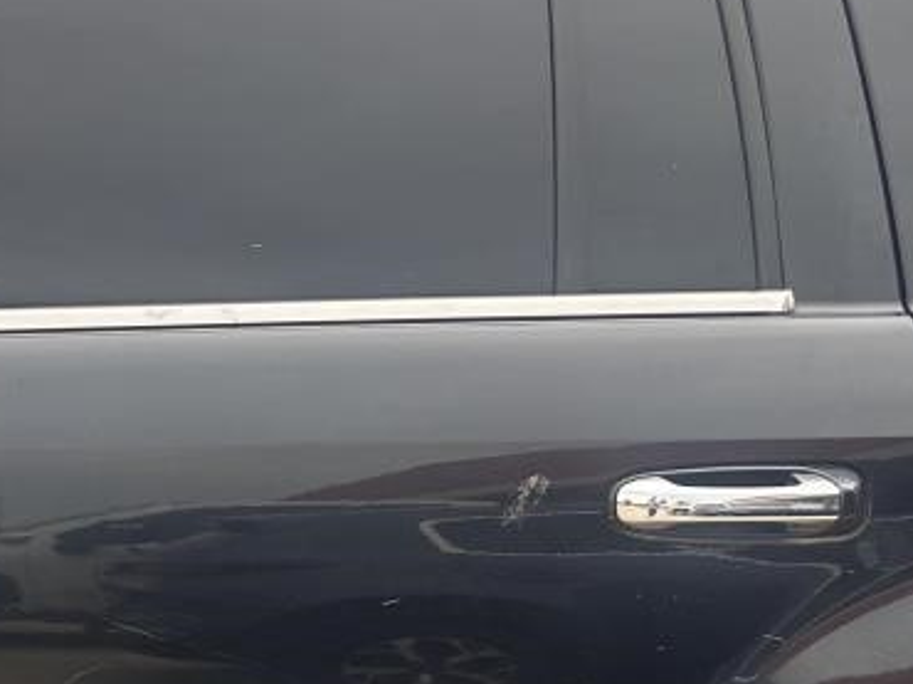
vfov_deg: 16.2
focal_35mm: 90
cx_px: -271
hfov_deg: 20.0
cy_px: 635
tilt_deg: -10.2
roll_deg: -3.0
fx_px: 2372
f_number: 1.5
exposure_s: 1/678
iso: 50
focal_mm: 5.7
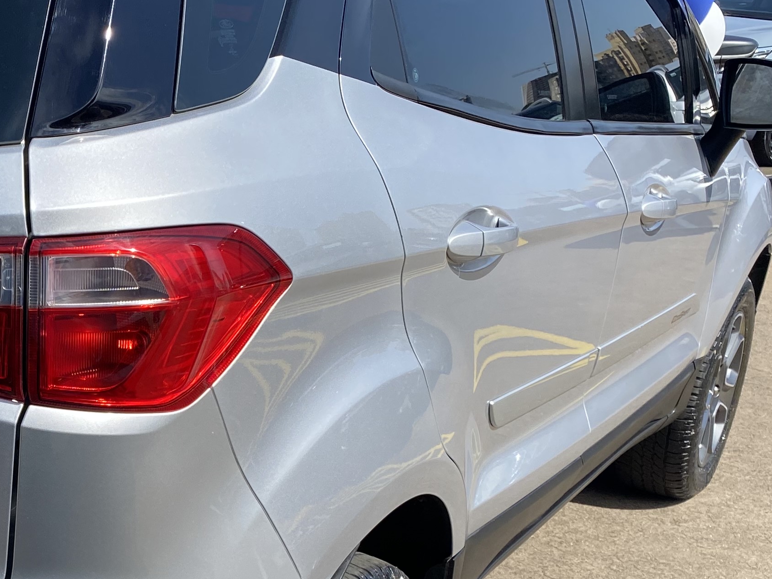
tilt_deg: -19.2
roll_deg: -2.3
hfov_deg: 29.1
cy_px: 439
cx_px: -7
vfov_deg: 23.4
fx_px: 1383
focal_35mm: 62
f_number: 1.8
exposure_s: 1/1927
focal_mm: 4.25
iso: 32
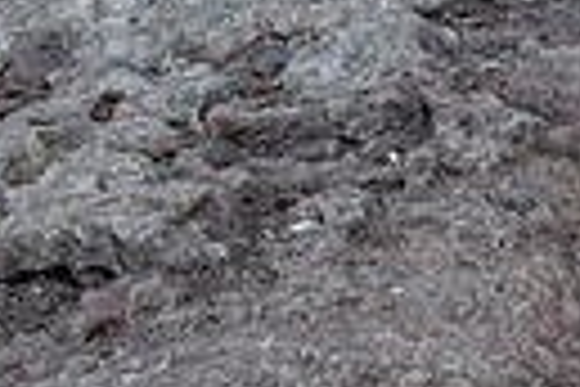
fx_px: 4205
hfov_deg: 7.8
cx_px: 809
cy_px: 558
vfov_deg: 5.2
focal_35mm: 261
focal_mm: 58
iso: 400
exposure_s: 1/160
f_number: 16
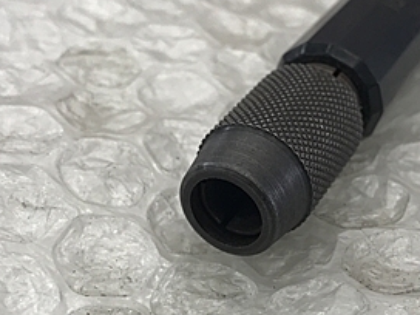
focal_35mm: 66
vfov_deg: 22.2
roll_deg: -4.2
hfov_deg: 29.3
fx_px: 801
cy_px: 193
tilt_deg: -37.0
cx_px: 255
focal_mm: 3.99
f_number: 1.8
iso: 32
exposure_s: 1/60
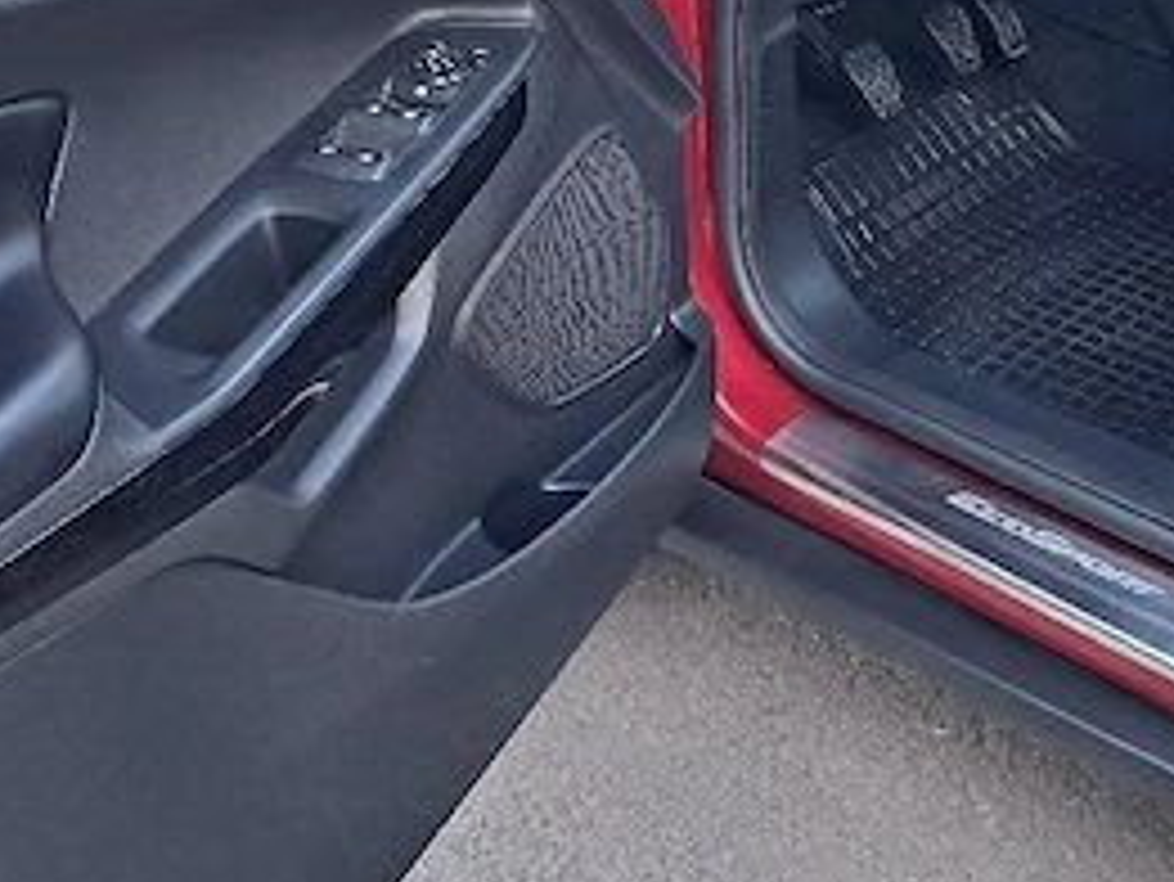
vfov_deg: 22.6
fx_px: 2104
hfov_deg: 30.8
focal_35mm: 62
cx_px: 828
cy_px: -22
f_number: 1.8
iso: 160
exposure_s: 1/50
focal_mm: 4
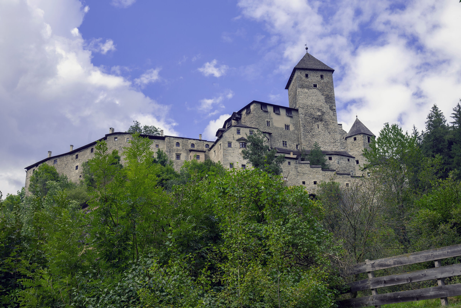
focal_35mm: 54
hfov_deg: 36.9
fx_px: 692
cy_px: 154
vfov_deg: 25.1
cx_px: 230
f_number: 9
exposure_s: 1/125
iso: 100
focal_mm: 54
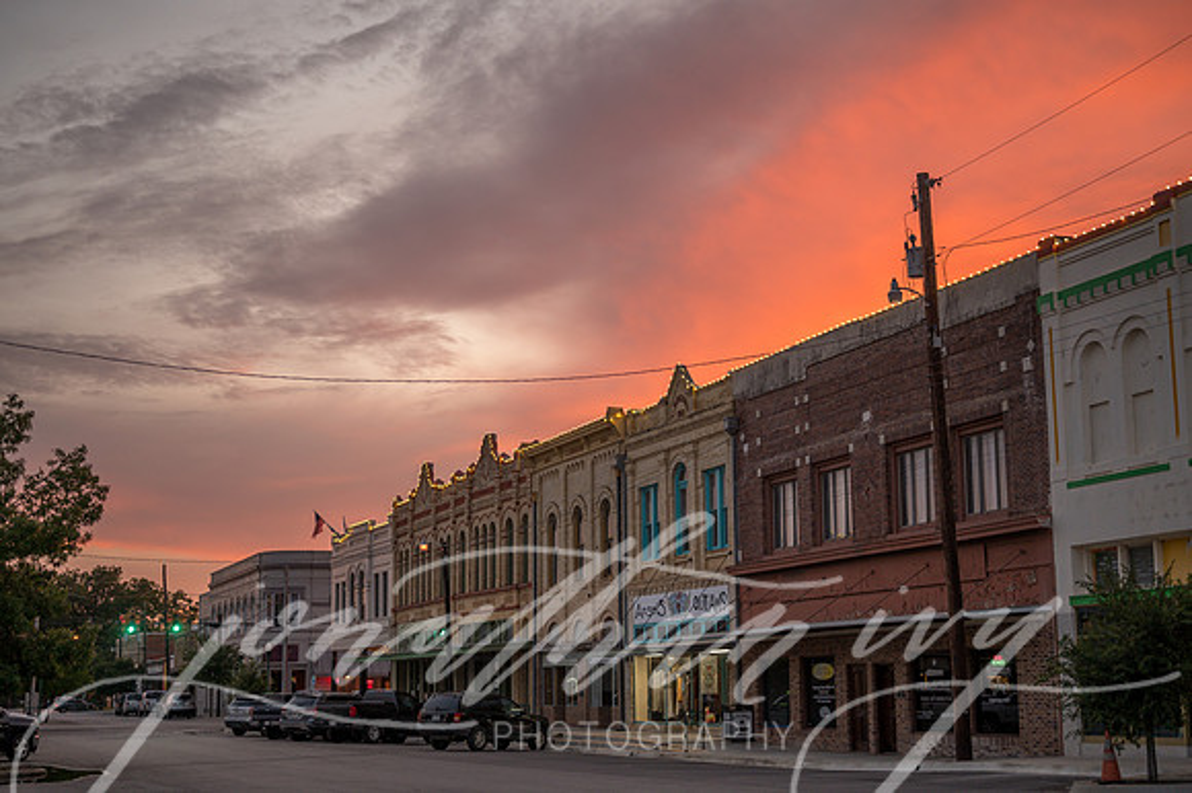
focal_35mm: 50
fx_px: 1655
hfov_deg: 39.6
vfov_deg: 27.0
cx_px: 596
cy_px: 396
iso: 500
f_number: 2
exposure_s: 1/320
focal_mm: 50
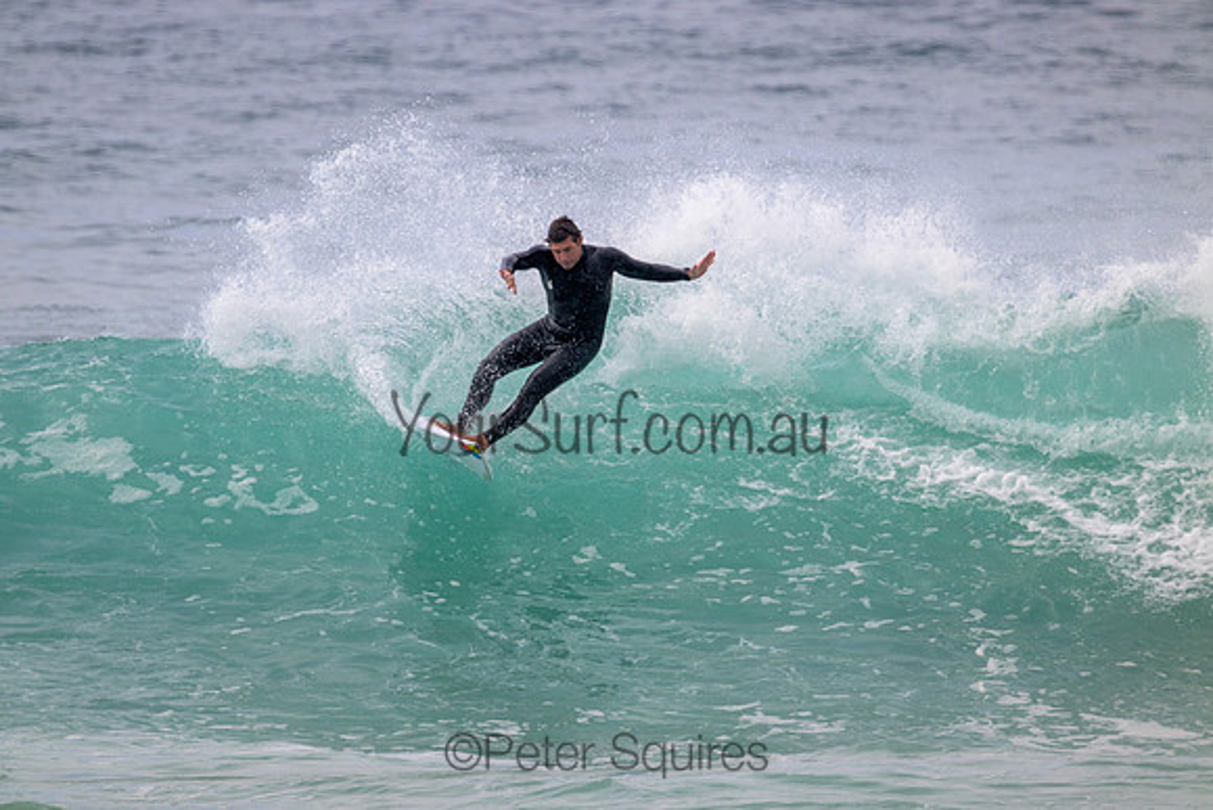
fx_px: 26961
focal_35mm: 800
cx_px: 606
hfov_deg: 2.6
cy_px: 405
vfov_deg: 1.7
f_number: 11
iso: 1100
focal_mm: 800
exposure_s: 1/2000
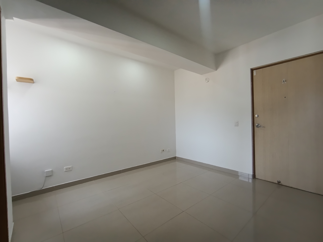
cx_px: 162
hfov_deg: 94.5
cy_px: 121
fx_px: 149
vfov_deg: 78.1
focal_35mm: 16
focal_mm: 1.65
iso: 250
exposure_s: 1/100
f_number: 2.2
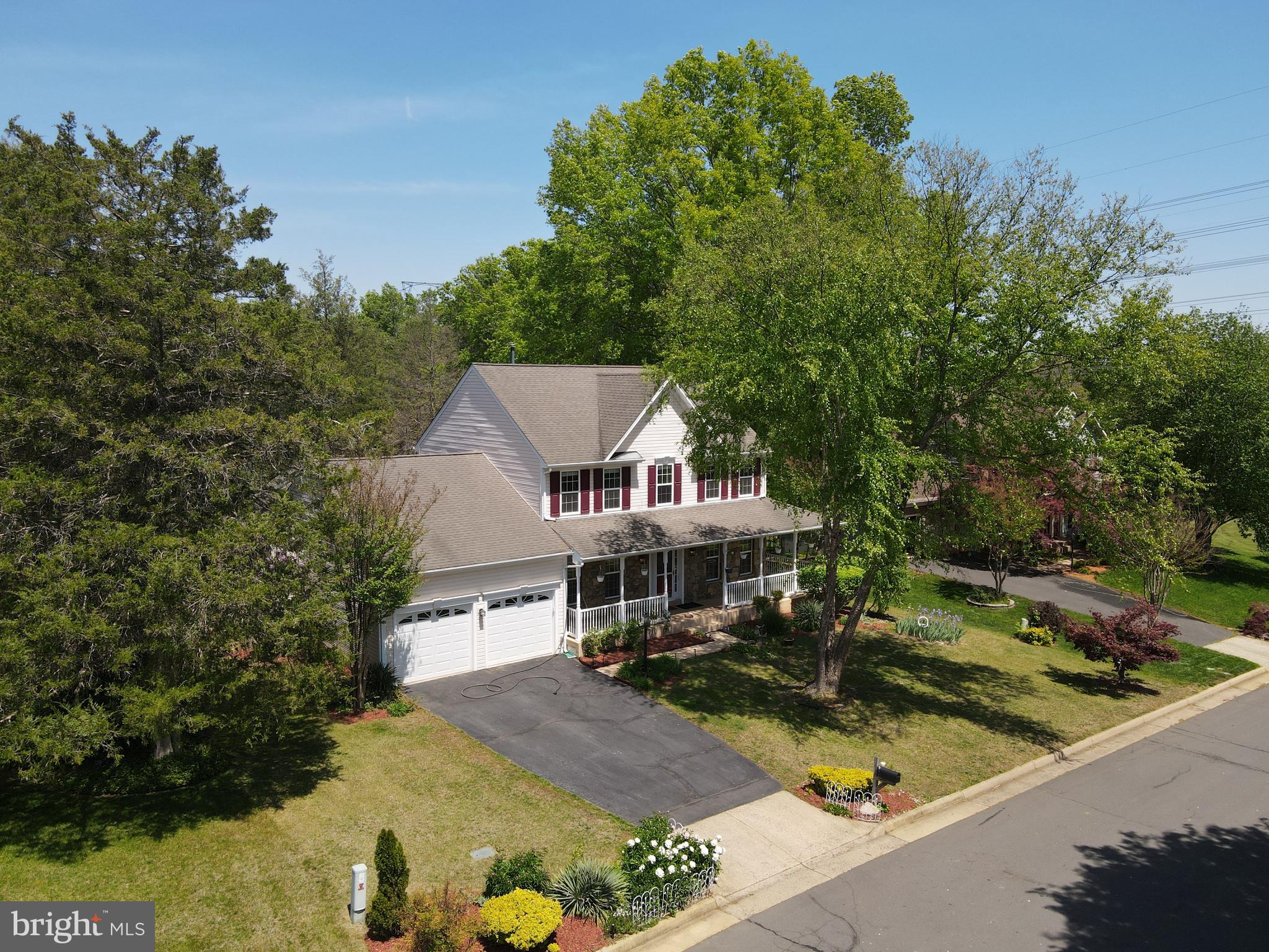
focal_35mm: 24
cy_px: 476
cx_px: 634
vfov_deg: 56.8
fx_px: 880
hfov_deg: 71.6
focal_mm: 4.5
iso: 100
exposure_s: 1/640
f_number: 2.8
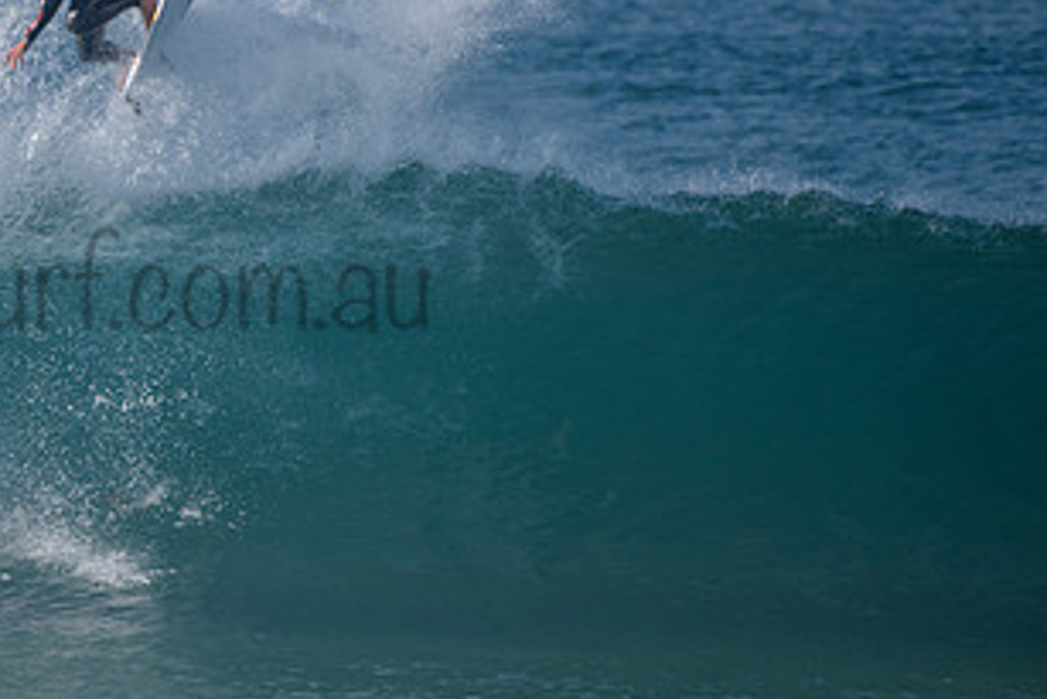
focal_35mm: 973
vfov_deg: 1.4
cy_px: 251
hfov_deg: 2.1
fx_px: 28310
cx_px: 68
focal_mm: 500
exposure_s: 1/2000
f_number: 5.6
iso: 250
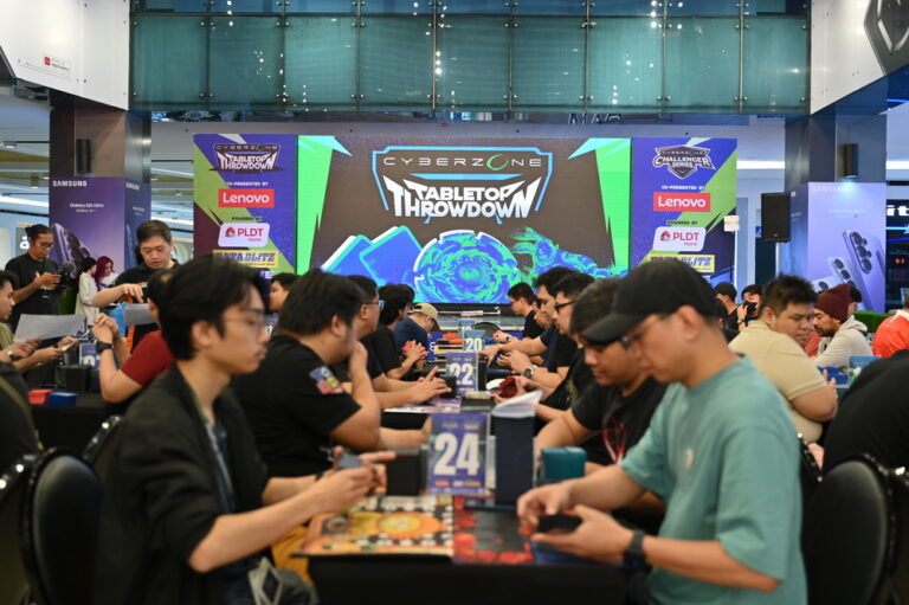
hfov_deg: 50.7
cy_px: 302
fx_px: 959
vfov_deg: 35.0
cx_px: 454
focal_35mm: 38
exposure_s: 1/125
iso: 250
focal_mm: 38
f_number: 2.8
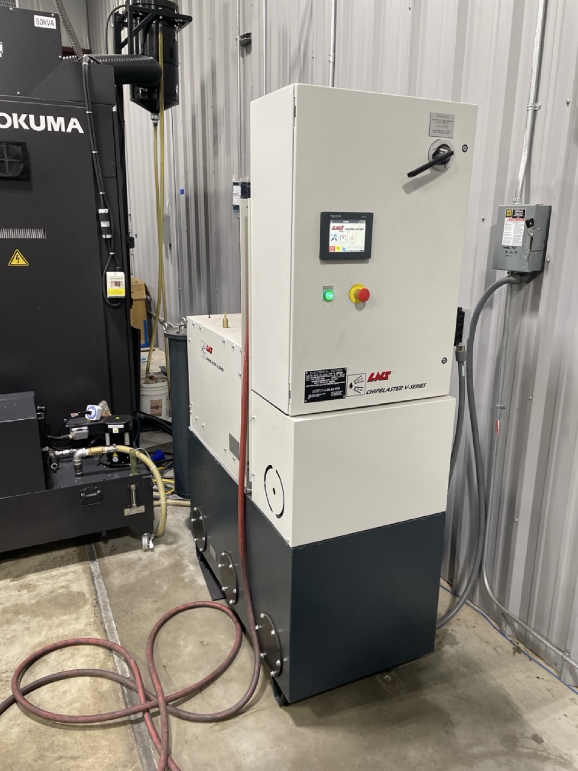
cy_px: 386
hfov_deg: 53.1
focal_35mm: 26
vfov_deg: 67.3
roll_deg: -0.6
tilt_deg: -16.4
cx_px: 289
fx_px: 579
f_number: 1.6
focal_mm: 4.2
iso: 160
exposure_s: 1/60
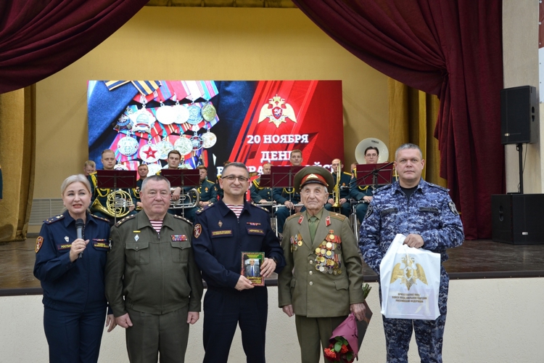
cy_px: 182
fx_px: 567
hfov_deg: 51.3
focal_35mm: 38
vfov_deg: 35.5
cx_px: 272
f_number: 4
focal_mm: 25
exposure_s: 1/40
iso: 400
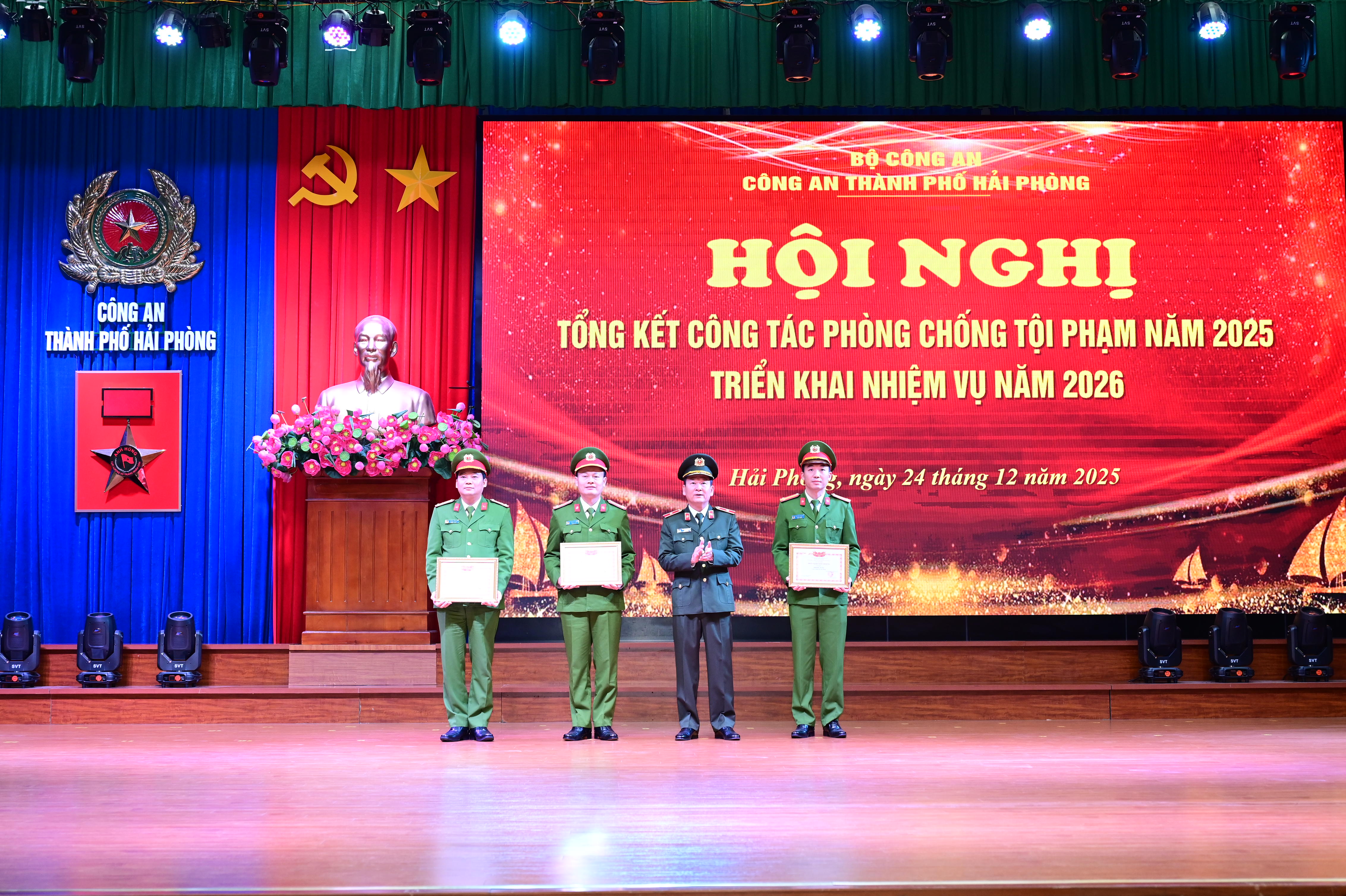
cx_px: 673
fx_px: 1757
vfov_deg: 28.6
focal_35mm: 47
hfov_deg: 41.9
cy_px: 448
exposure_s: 1/160
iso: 1600
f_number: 4
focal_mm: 47
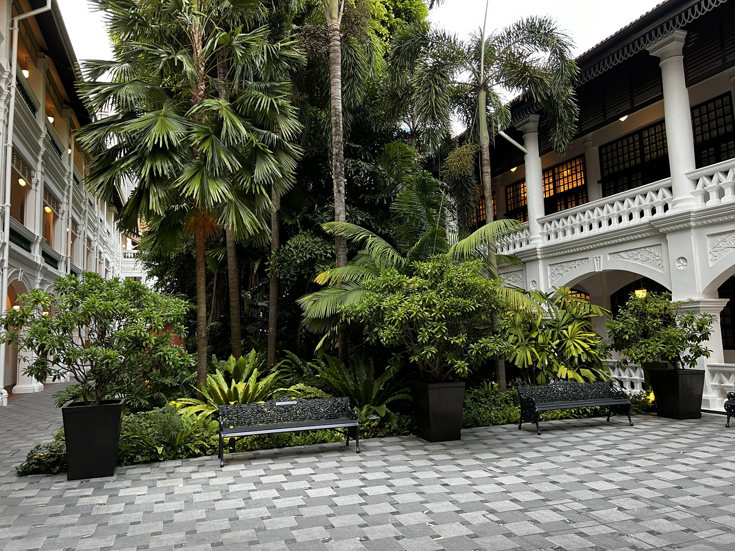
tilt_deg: +5.9
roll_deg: +2.3
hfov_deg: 67.3
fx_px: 552
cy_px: 276
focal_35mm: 26
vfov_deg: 53.1
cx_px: 368
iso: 125
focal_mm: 5.7
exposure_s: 1/50
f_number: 1.5
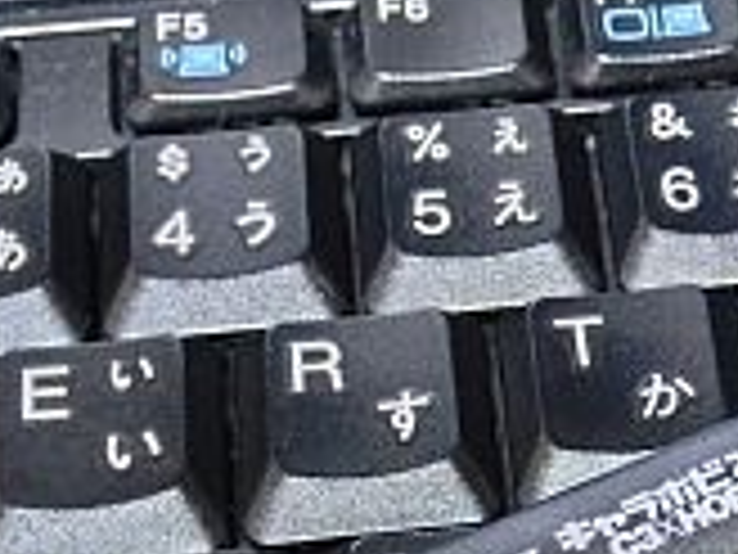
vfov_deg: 15.3
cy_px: 437
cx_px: 774
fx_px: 2047
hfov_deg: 19.7
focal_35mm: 96
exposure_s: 1/30
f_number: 3.2
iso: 800
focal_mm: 6.1
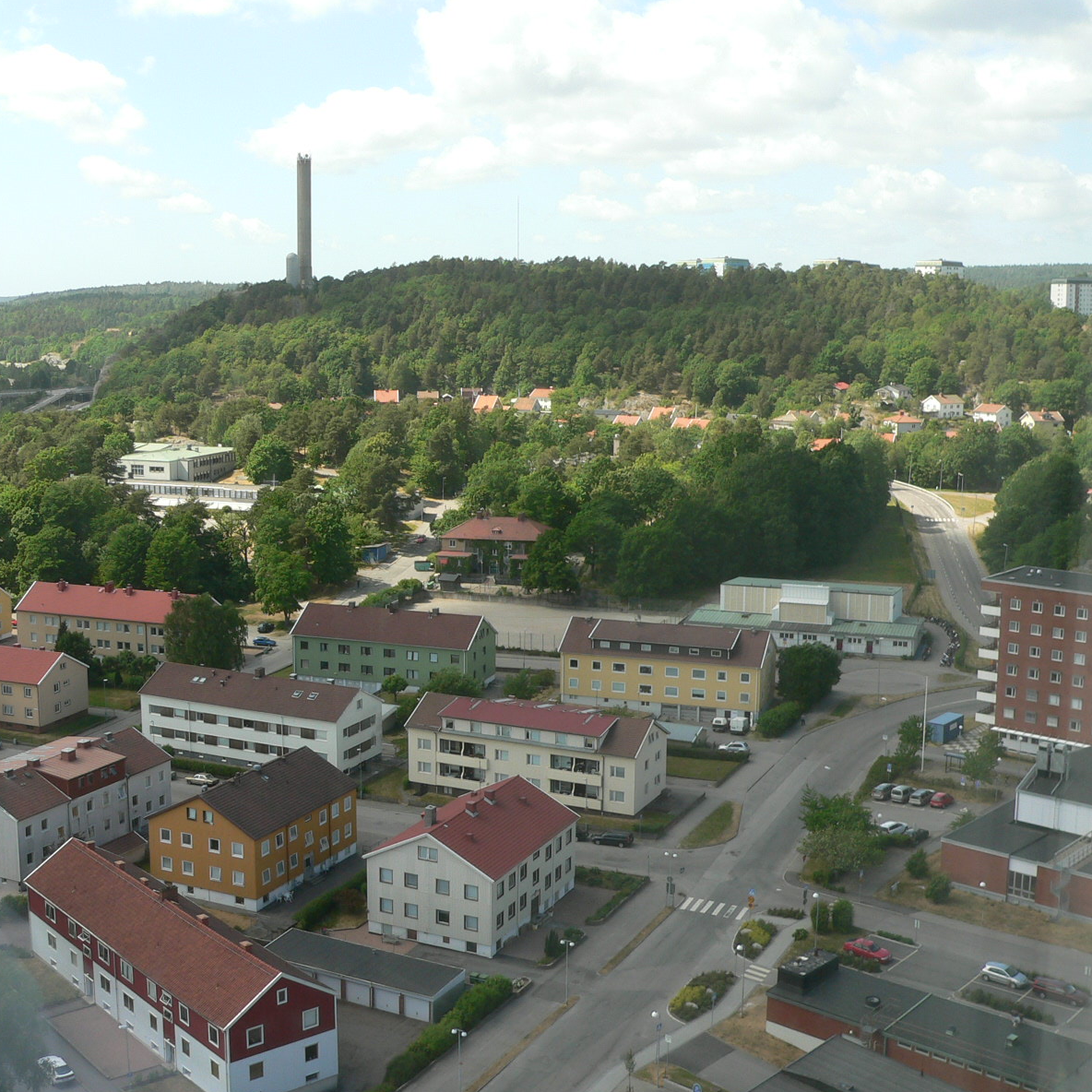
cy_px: 542
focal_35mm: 43
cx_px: 400
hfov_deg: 38.9
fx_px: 1535
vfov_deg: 39.2
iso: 80
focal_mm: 6
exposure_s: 1/250
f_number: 4
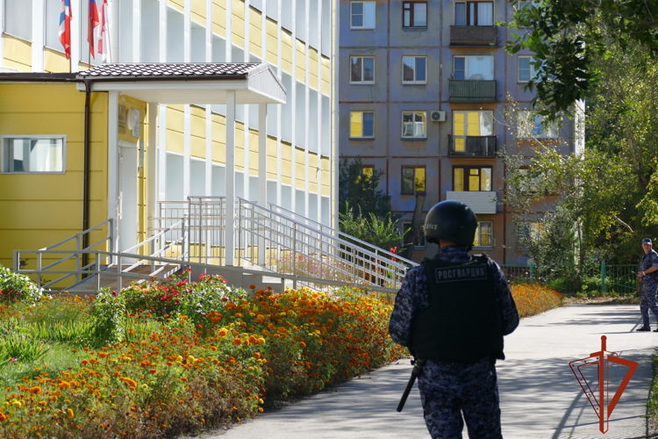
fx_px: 2540
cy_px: 220
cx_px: 329
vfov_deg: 9.9
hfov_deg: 14.8
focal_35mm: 139
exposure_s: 1/800
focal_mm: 50.69
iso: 125
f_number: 3.9
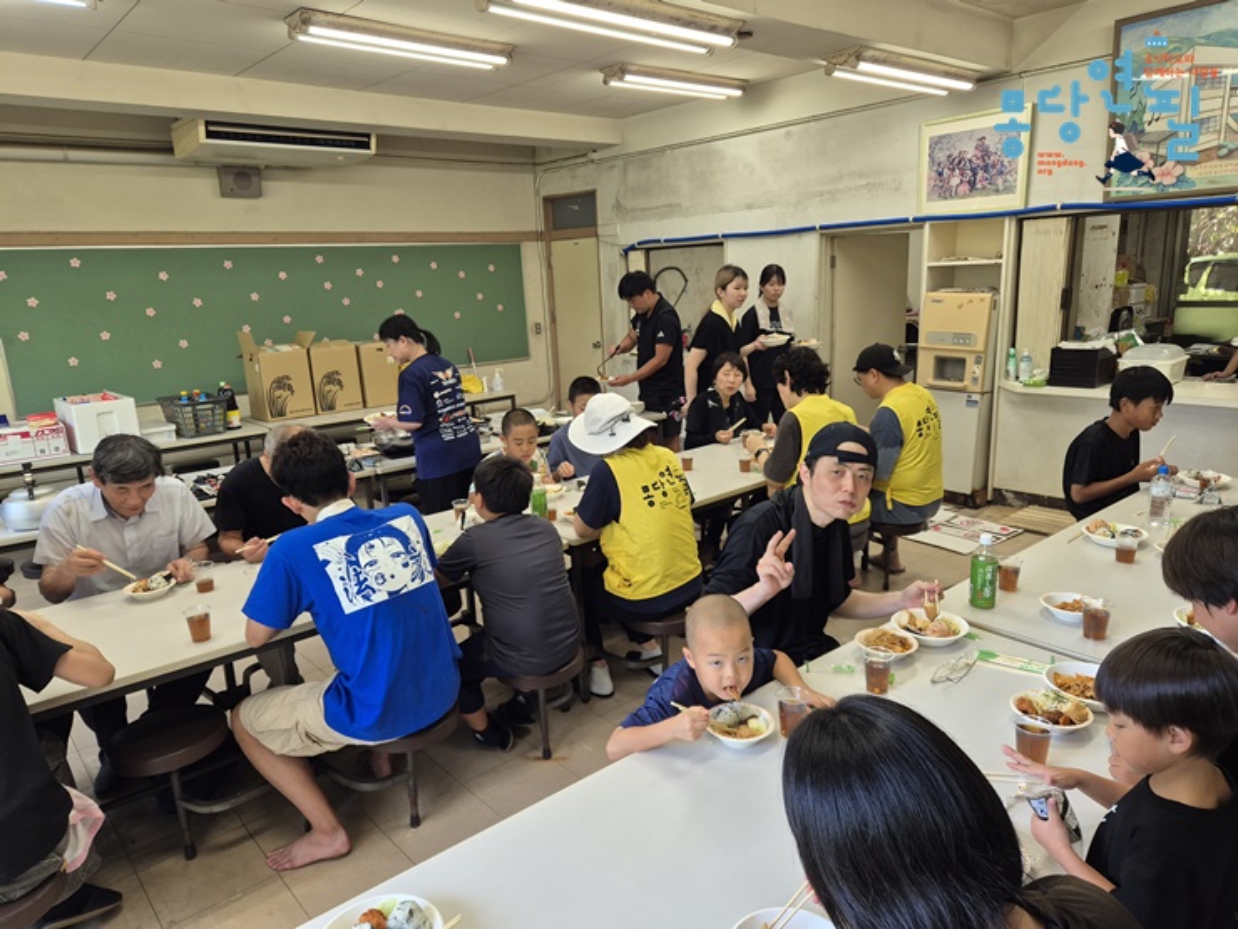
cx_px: 619
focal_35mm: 23
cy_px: 464
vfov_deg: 58.9
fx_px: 823
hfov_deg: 73.9
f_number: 1.8
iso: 100
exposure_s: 1/120
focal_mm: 5.4
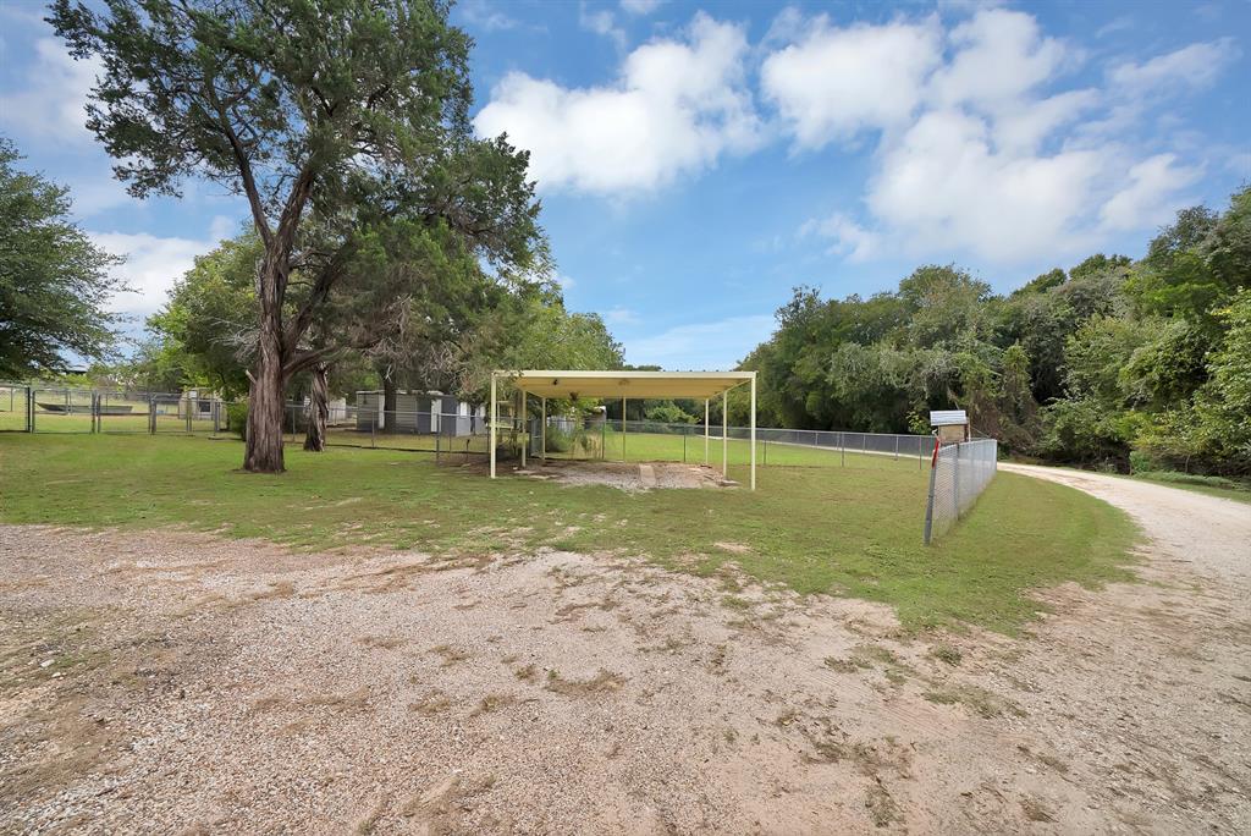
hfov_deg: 112.6
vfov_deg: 90.1
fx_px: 417
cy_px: 418
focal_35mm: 12
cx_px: 626
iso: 640
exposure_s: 1/500
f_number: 9
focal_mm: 12
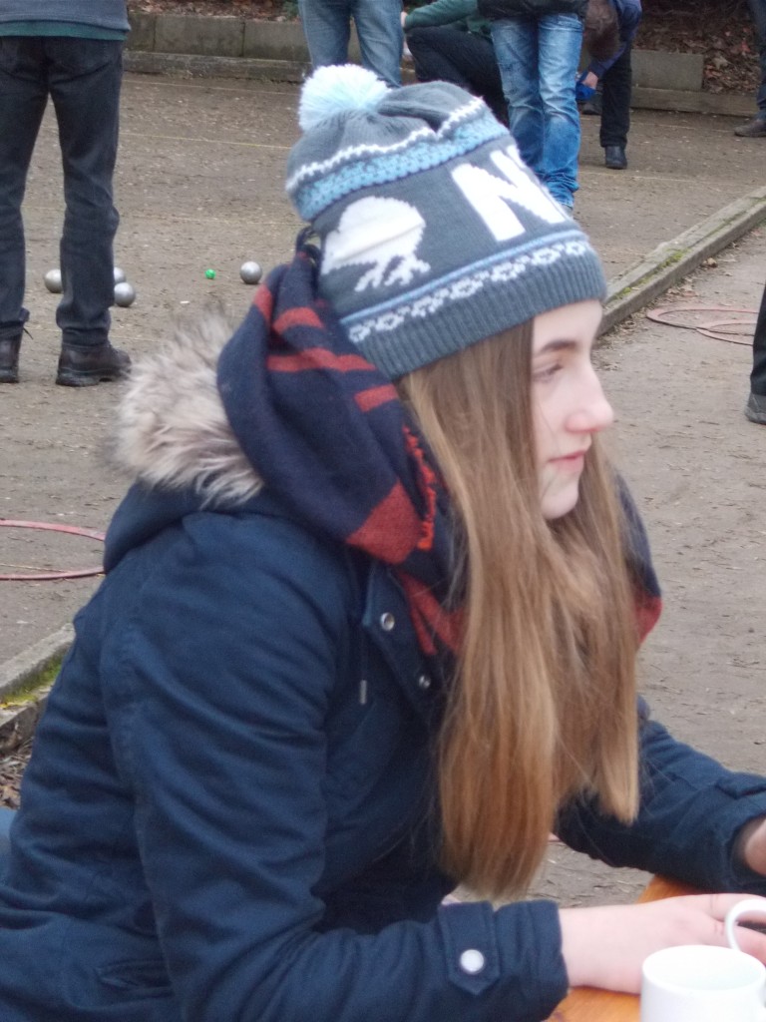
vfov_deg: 15.2
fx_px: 3836
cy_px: 511
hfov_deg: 11.4
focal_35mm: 130
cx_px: 383
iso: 360
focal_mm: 23
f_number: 6.5
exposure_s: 1/60
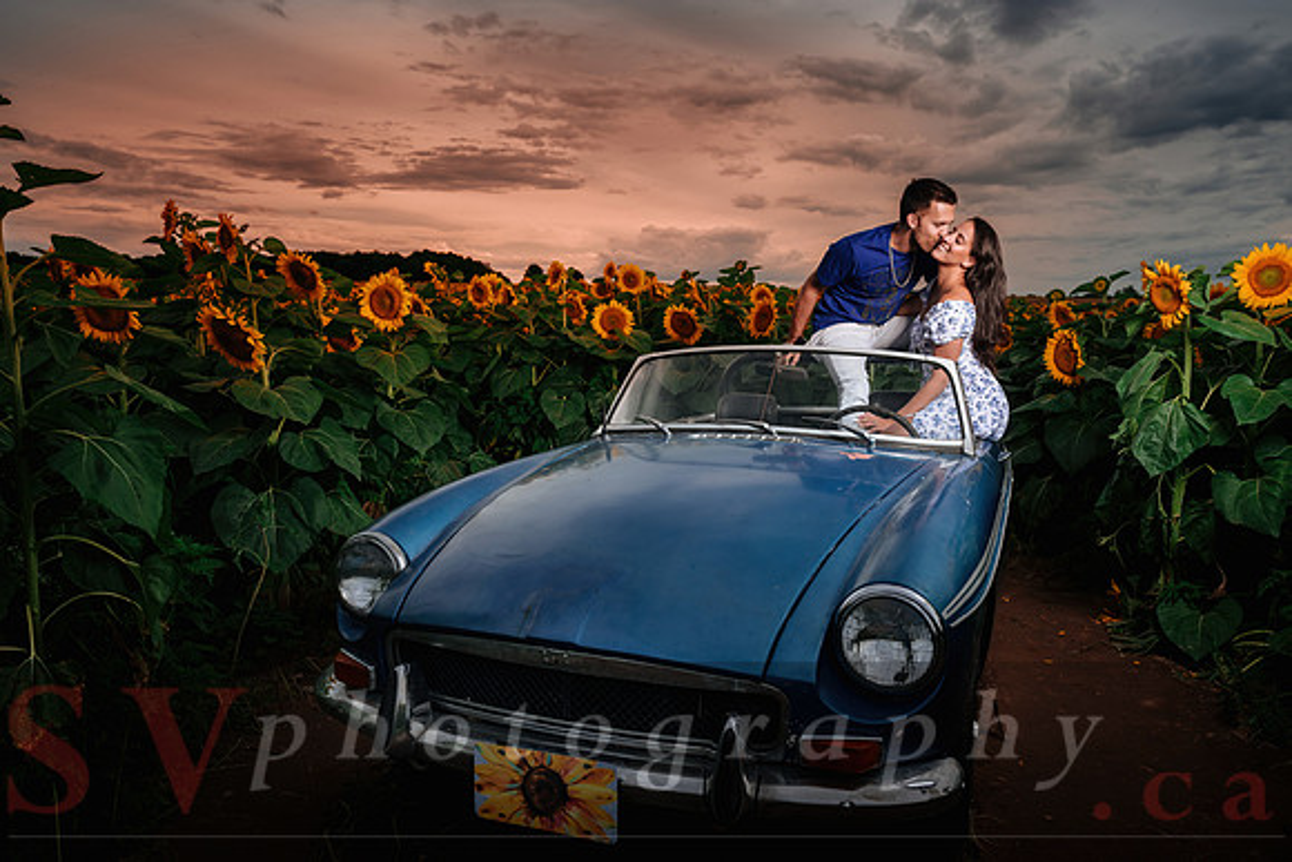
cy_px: 431
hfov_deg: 69.4
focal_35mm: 26
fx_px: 933
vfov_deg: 49.6
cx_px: 646
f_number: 4
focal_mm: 26
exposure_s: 1/200
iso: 64
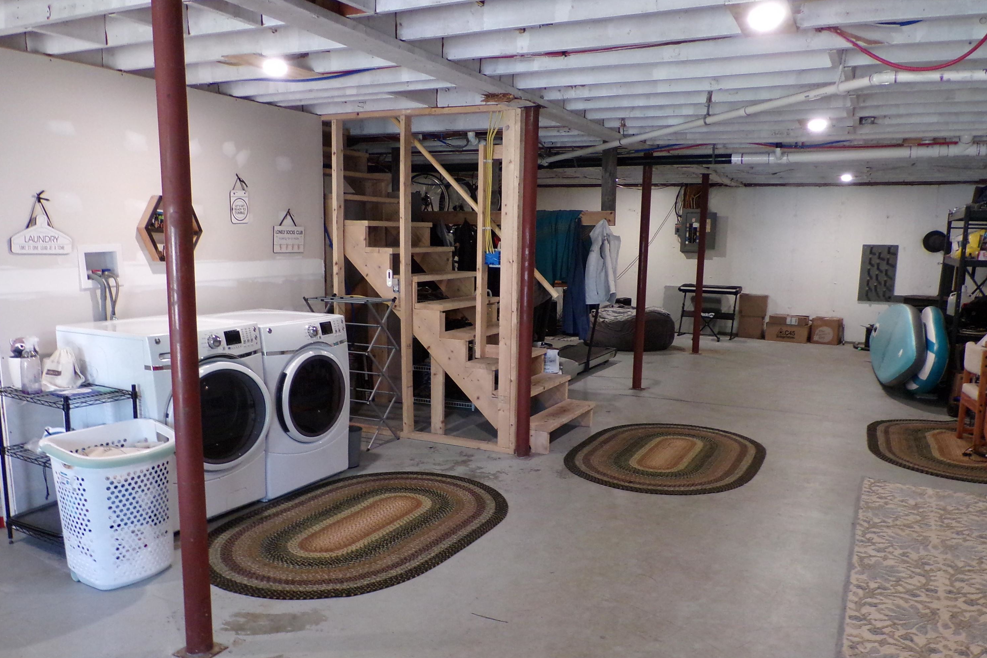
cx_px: 487
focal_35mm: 28
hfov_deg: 65.5
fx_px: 768
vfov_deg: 46.3
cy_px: 359
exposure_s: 1/17
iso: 285
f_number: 3.2
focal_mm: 4.7
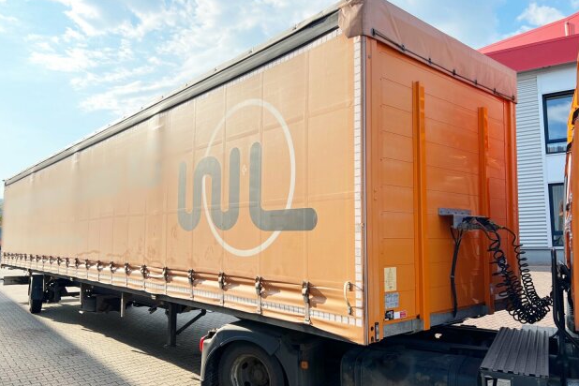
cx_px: 282
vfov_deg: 46.4
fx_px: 450
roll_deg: +2.3
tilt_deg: +3.7
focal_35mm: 28
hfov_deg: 65.5
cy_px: 208
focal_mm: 5.7
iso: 50
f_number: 1.5
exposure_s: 1/1724
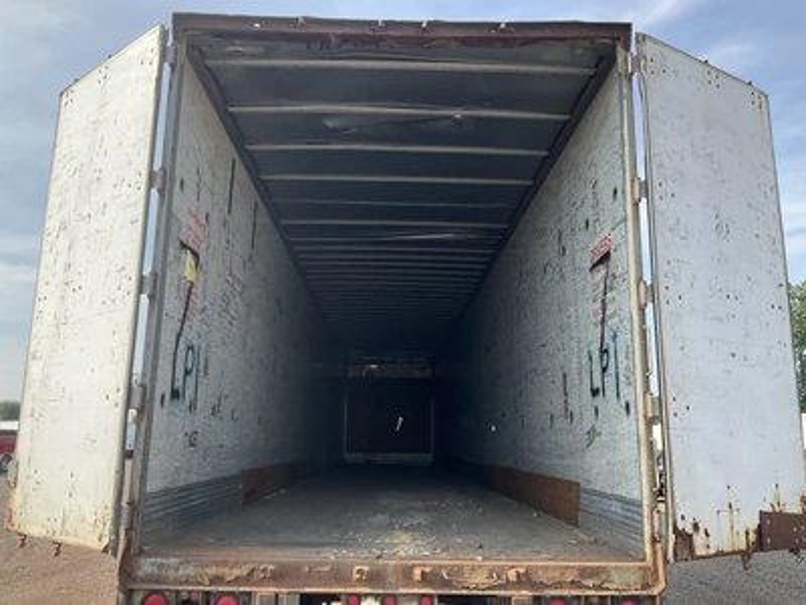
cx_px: 403
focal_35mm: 29
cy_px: 302
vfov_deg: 48.2
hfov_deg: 61.7
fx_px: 675
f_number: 1.8
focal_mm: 3
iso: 25
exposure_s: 1/613
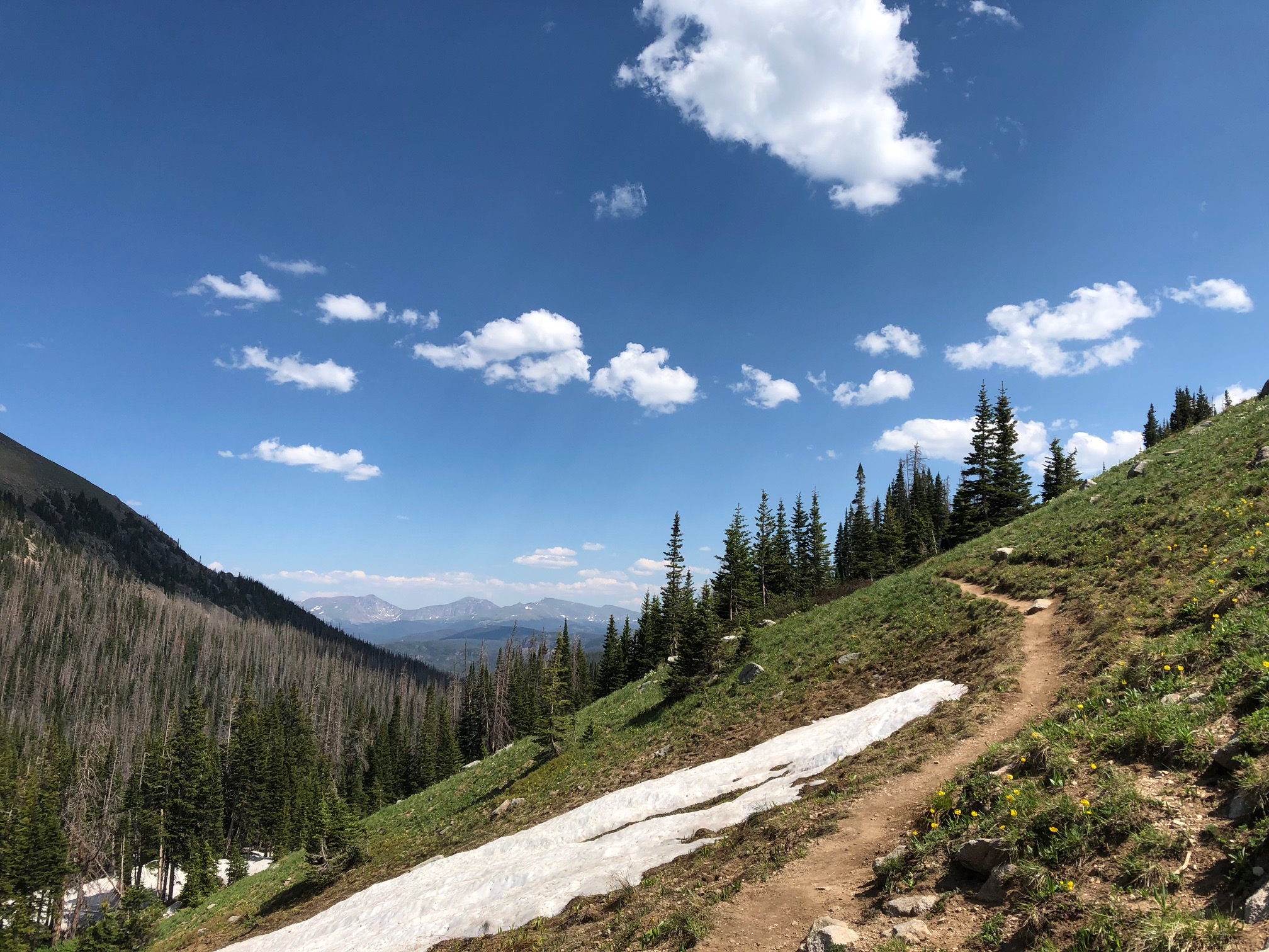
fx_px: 1063
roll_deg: -0.2
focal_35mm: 29
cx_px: 634
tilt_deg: +9.9
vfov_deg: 48.2
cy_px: 476
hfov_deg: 61.7
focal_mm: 3.99
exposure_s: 1/2208
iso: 20
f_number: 1.8
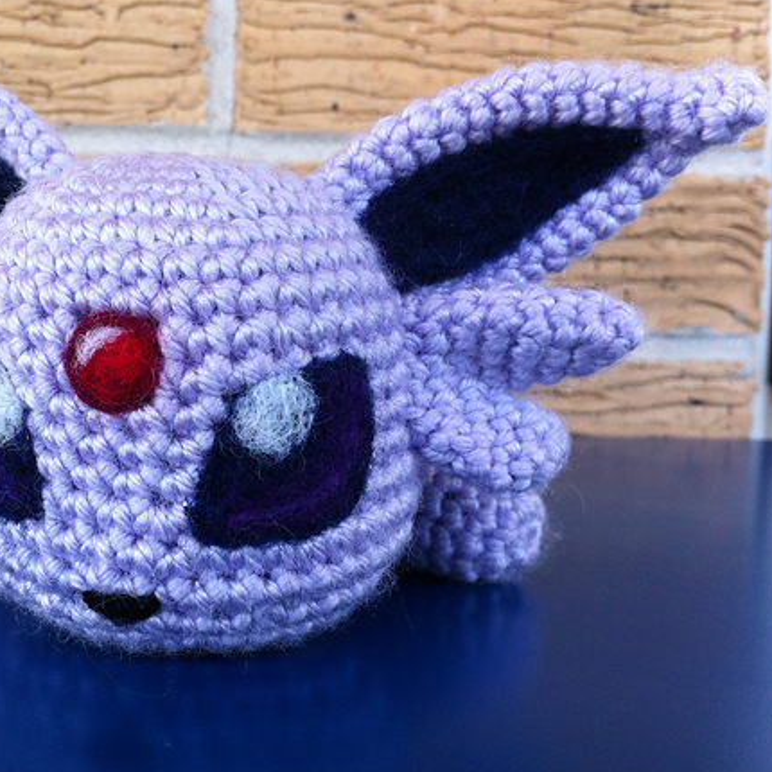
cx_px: 221
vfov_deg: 36.8
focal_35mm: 46
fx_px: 1161
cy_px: 382
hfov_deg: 36.2
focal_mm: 3.85
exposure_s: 1/149
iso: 80
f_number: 2.8
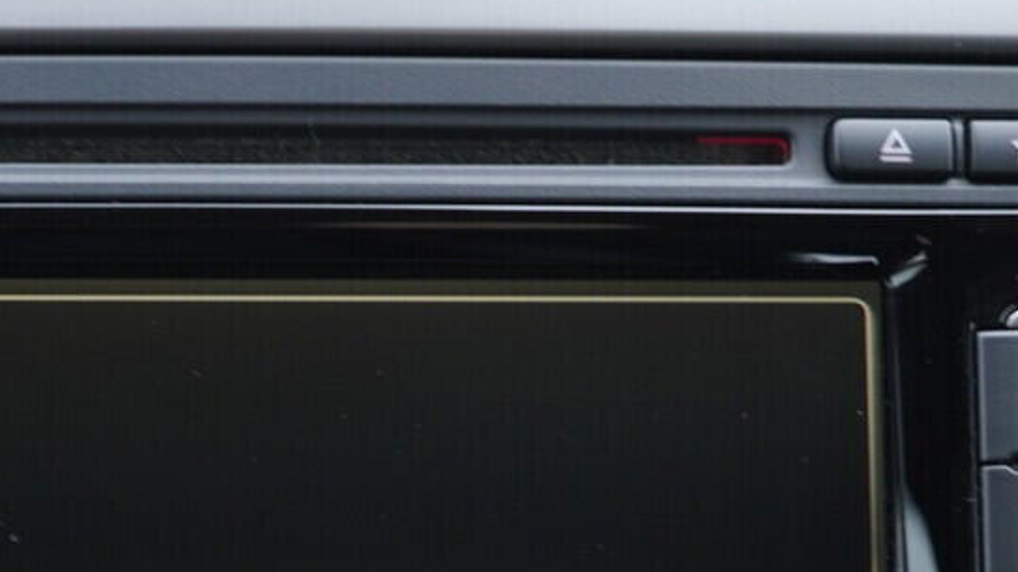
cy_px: 679
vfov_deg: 11.8
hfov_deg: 21.1
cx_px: 182
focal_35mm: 100
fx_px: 2698
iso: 250
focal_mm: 24
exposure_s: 1/40
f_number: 2.8
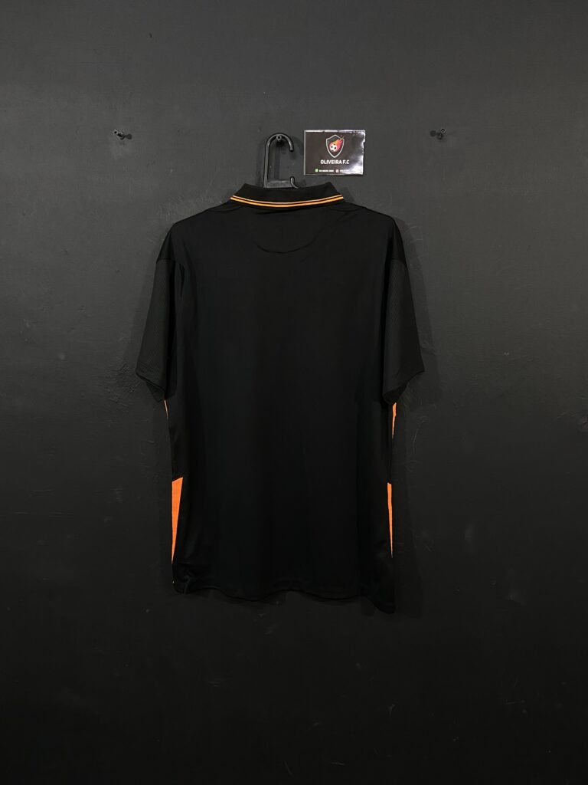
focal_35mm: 26
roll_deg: +0.3
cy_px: 392
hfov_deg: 53.1
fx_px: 589
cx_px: 294
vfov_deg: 67.3
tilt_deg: -8.2
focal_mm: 4.25
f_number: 1.8
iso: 400
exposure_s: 1/60
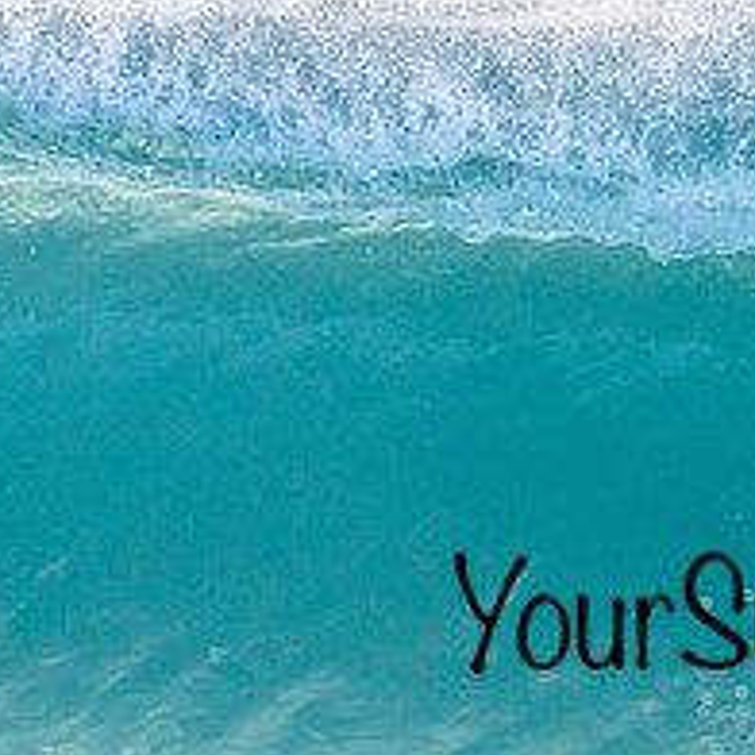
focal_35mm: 2013
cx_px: 851
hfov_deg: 0.9
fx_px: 49673
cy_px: 580
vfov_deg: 0.9
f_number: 11
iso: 3200
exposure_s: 1/2000
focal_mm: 800
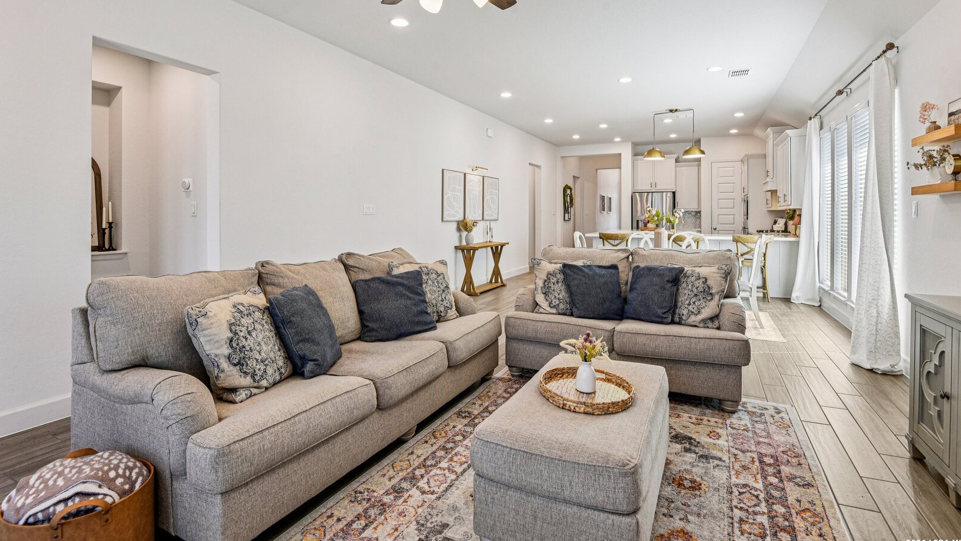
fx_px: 459
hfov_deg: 92.7
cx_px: 484
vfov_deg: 60.6
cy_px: 224
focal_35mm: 18
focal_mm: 17
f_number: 8
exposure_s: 1/15
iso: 500
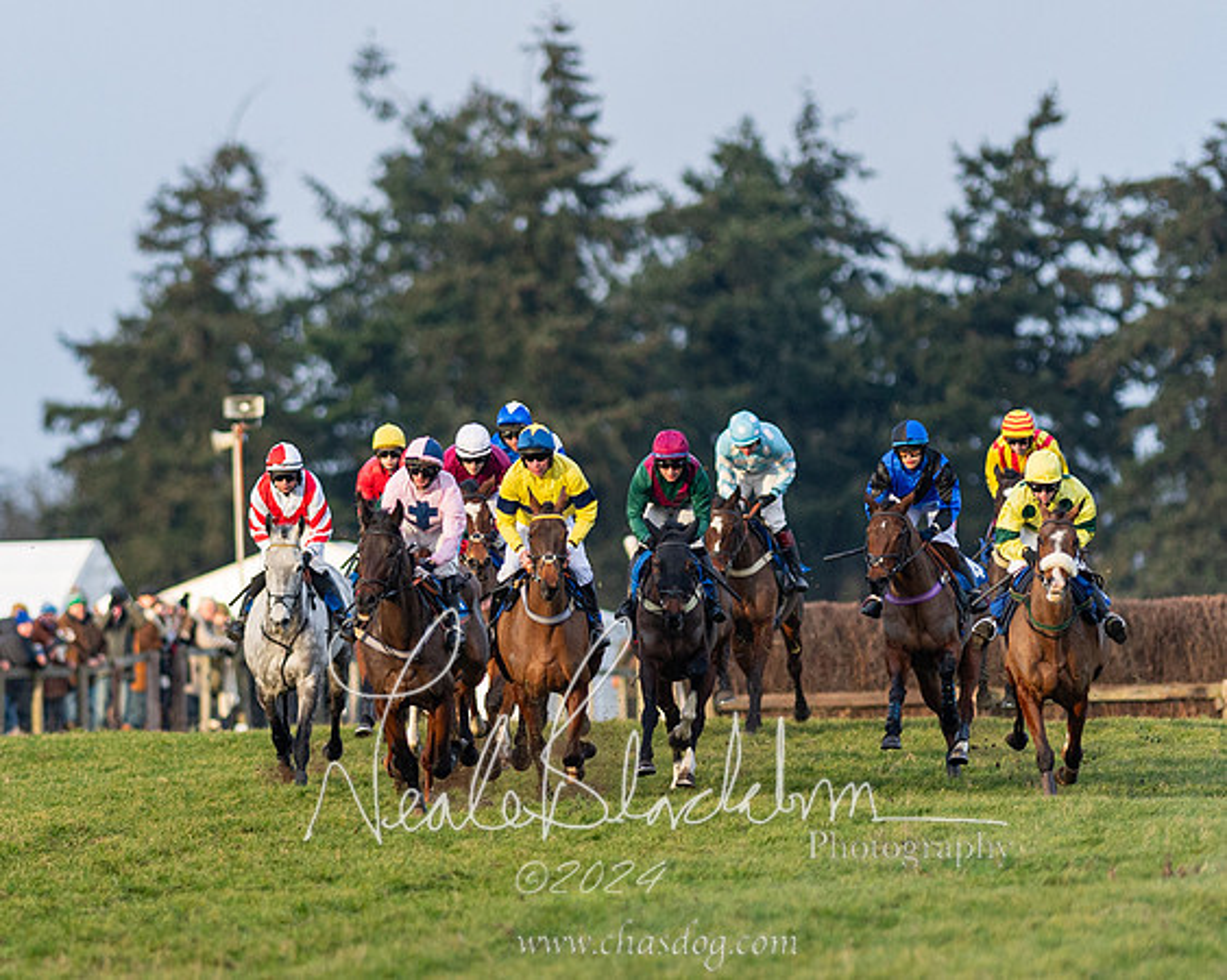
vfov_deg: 2.4
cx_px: 461
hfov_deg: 3.0
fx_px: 23097
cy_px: 584
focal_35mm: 636
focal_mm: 300
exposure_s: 1/1600
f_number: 2.8
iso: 500
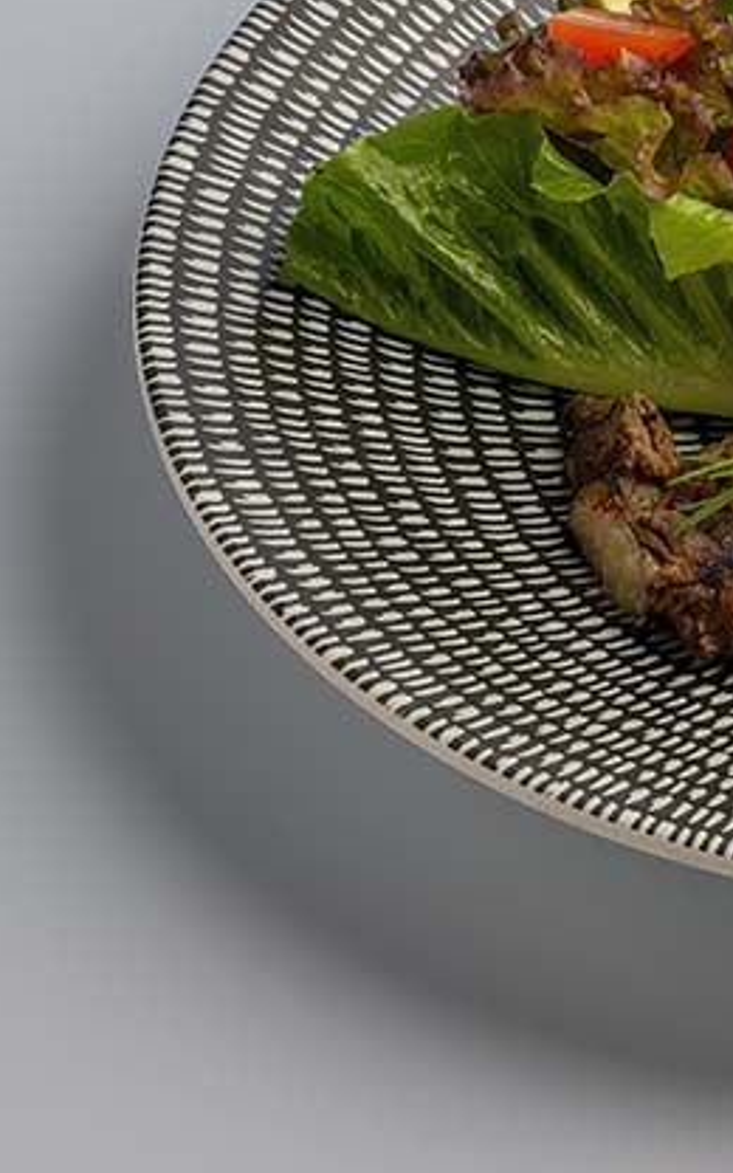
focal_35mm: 200
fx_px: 6393
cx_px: 970
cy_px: 386
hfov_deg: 6.5
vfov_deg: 10.5
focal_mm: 85
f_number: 8.5
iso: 80
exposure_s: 1/200
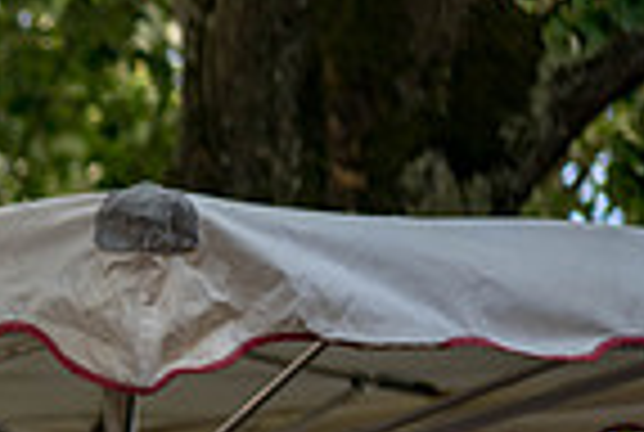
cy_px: 416
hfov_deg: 7.0
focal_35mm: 283
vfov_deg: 4.9
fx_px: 5073
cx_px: -621
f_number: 2.8
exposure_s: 1/125
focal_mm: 70
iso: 64
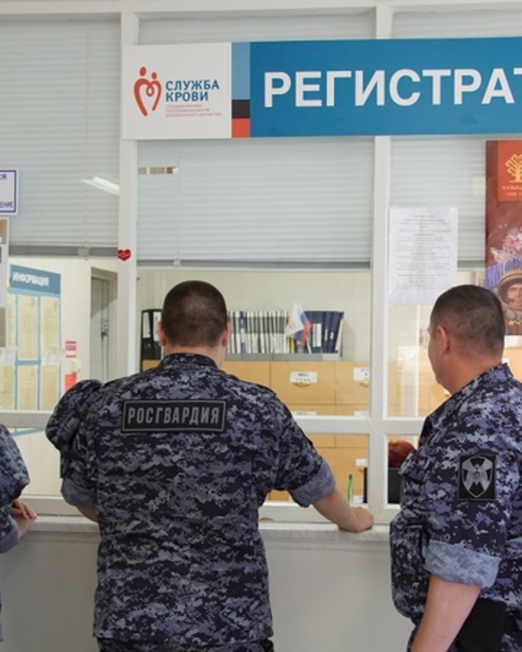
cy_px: 359
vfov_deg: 34.8
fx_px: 1038
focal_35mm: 54
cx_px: 364
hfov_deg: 28.0
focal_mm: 23
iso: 1000
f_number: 4
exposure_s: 1/160
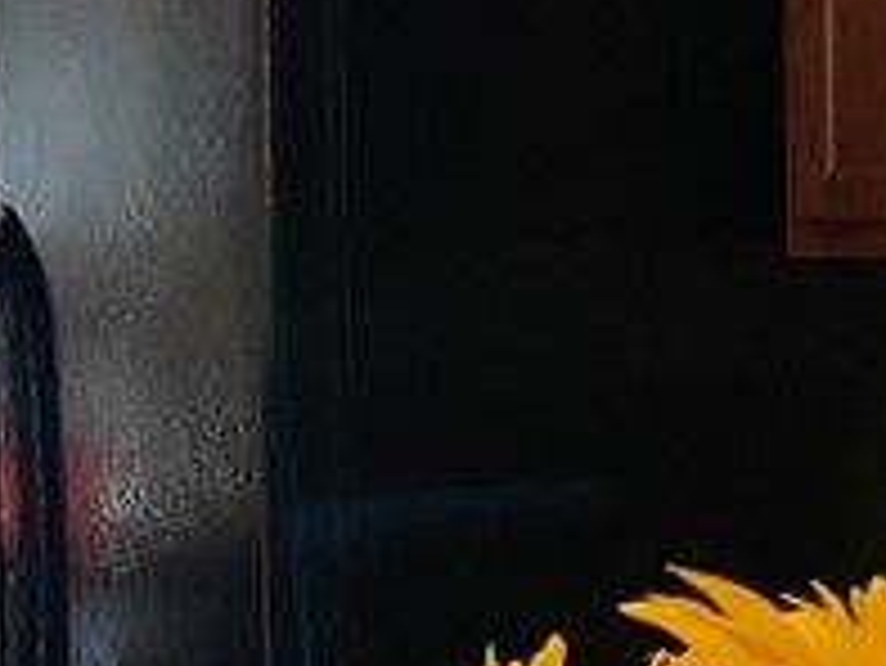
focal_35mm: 135
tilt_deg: -6.3
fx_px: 3457
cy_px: 504
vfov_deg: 11.0
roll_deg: +2.5
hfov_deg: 14.1
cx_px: -202
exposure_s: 1/60
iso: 80
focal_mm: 4.25
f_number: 1.8
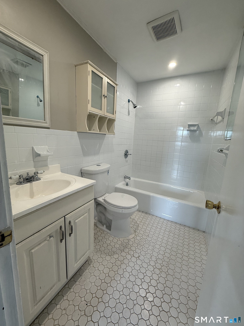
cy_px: 163
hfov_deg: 85.7
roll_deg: -2.7
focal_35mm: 14
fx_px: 132
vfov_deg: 102.1
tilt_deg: -9.8
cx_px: 122
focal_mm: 2.22
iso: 125
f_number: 2.2
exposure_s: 1/120
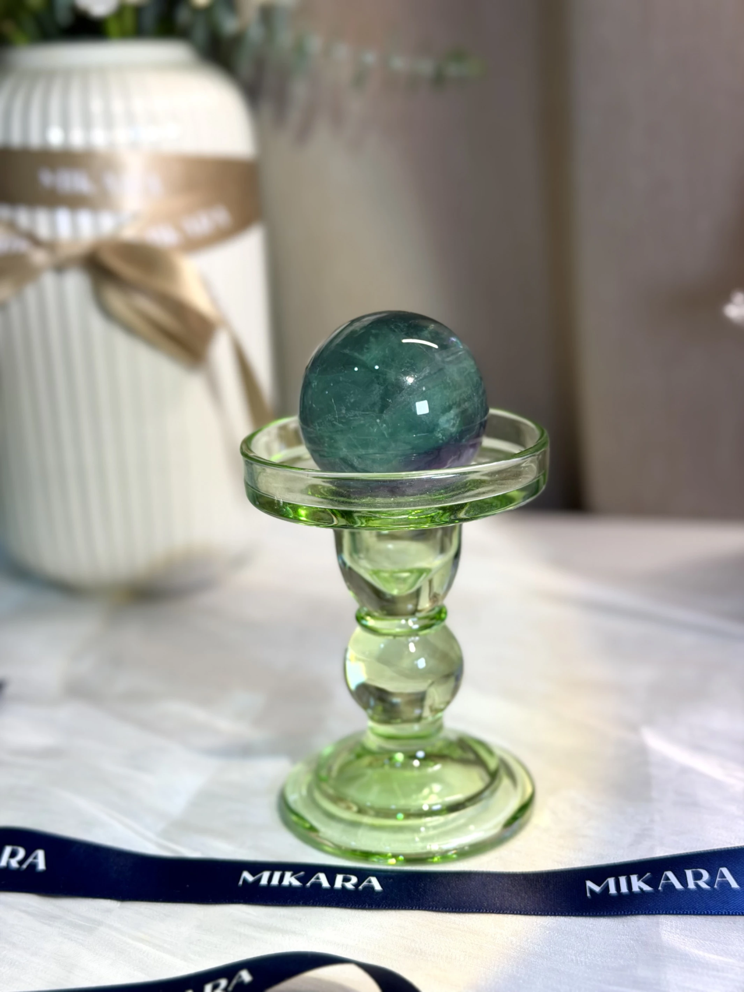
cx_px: 372
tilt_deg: -16.4
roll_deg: +1.3
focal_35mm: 48
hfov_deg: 30.3
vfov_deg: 39.7
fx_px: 1376
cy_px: 496
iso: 64
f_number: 1.78
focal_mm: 6.76
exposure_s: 1/328
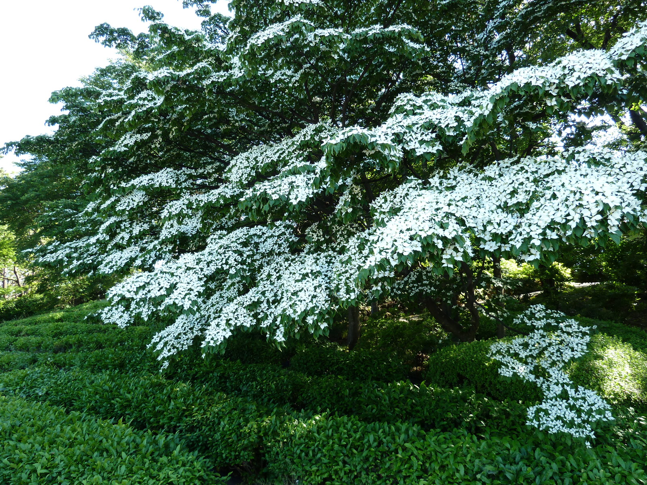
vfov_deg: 54.9
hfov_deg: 69.4
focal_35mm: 25
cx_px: 324
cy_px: 242
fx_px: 467
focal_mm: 4.1
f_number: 3.3
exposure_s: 1/60
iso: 80
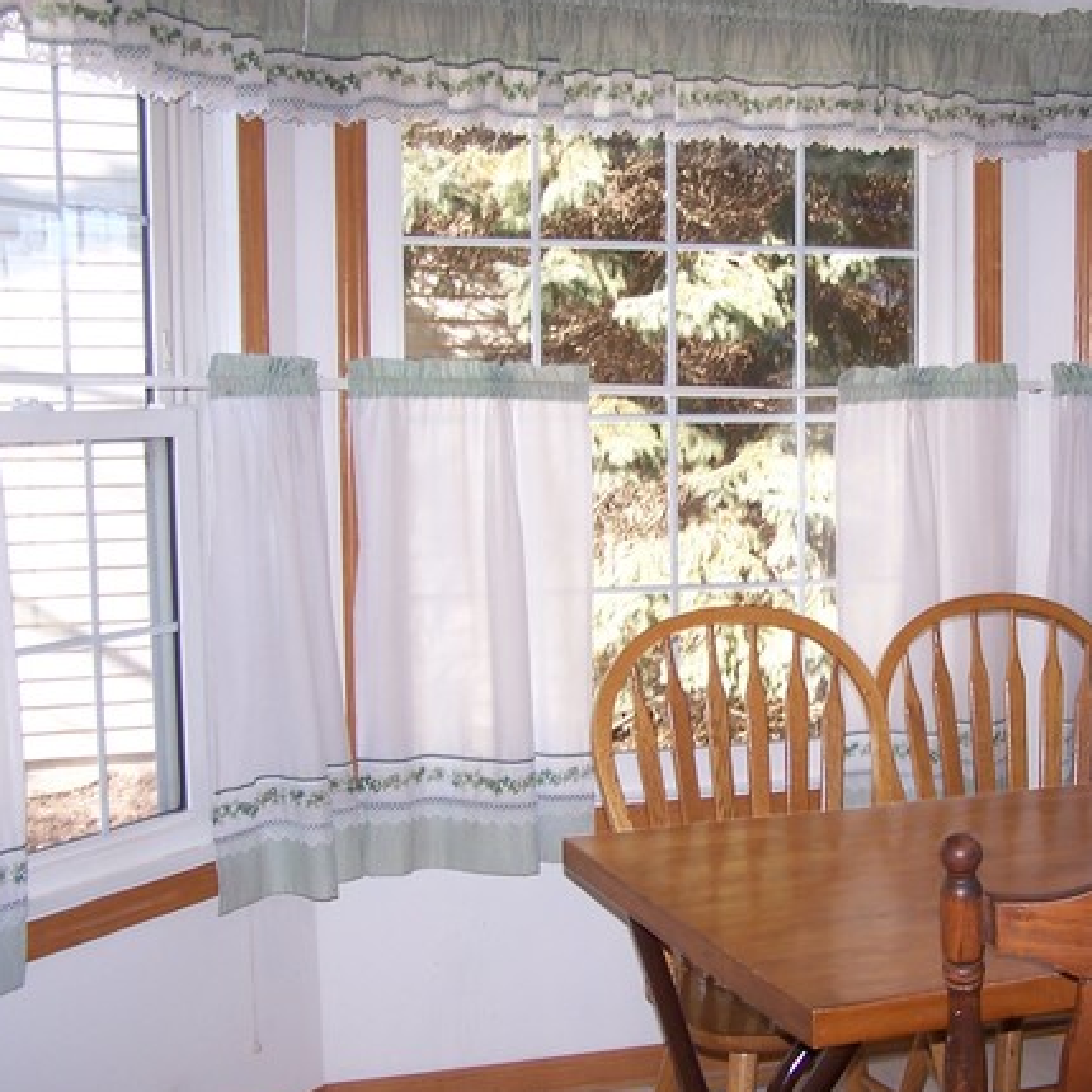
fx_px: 1785
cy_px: 597
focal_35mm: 50
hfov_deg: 33.5
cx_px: 787
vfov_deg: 34.0
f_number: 2.8
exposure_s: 1/60
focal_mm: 6.3
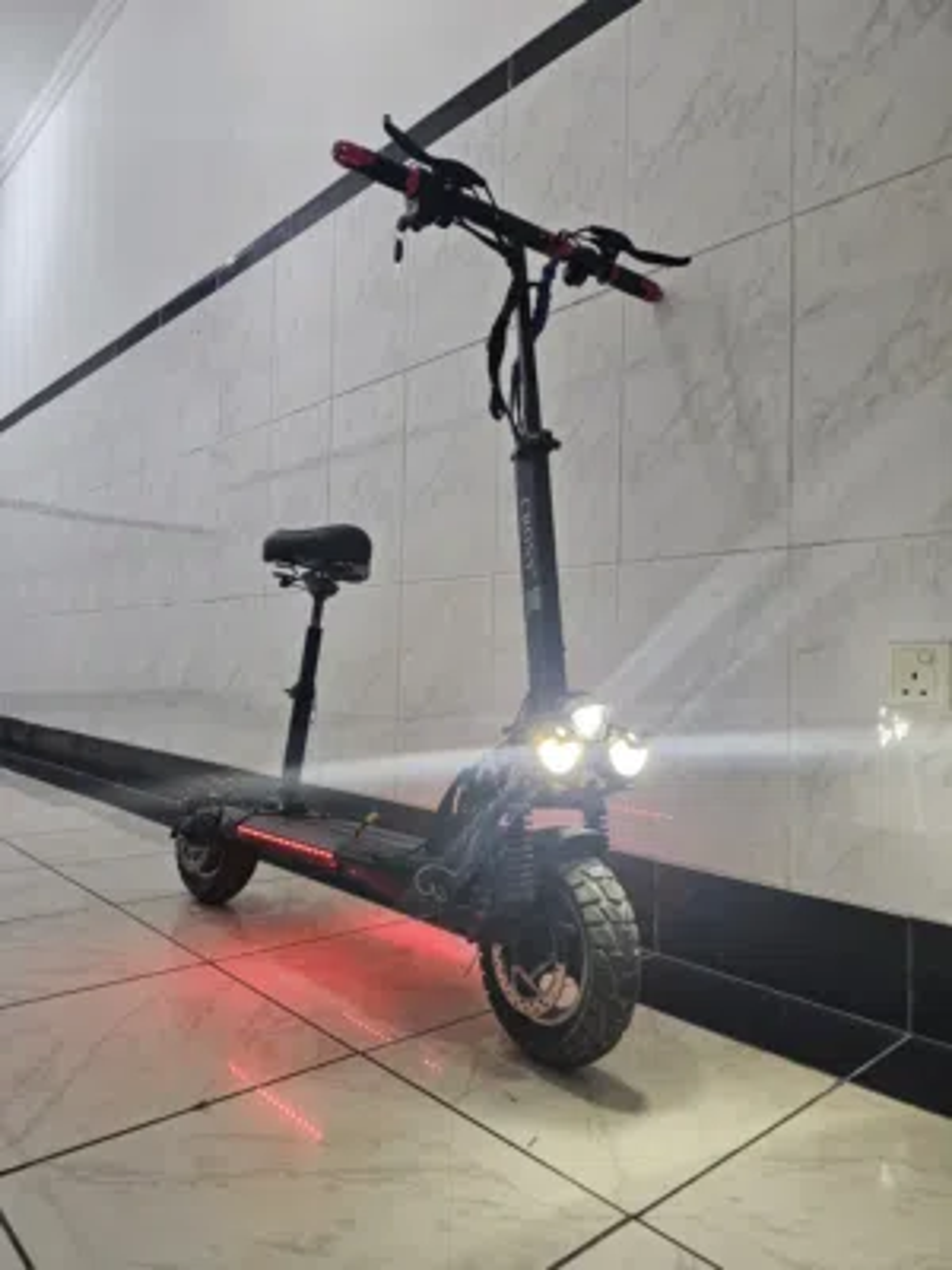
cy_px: 635
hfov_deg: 58.9
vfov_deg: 73.9
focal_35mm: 23
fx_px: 843
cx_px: 476
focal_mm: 6.3
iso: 1000
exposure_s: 1/100
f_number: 1.7
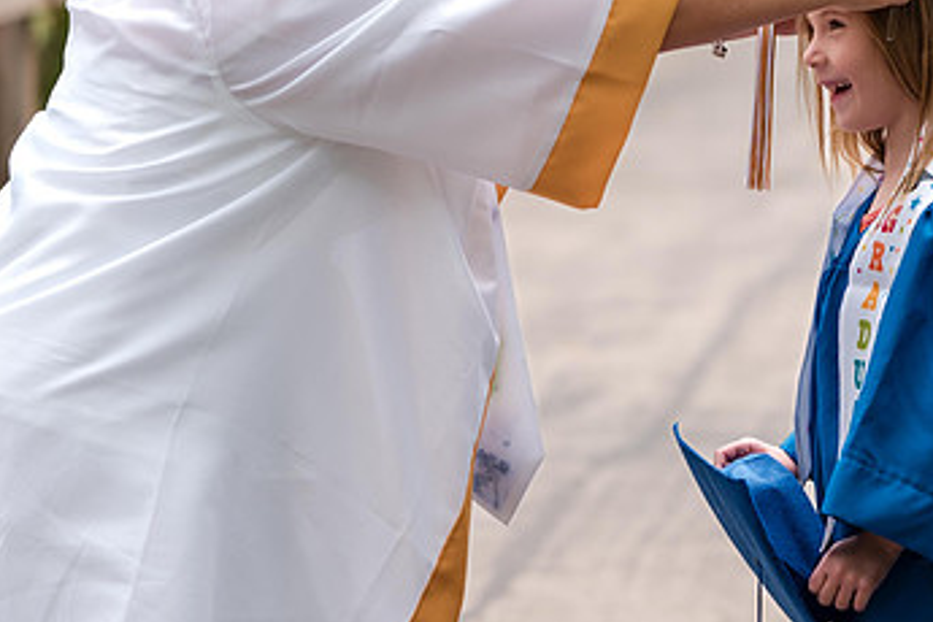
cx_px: 789
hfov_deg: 9.0
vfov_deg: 6.0
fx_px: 5934
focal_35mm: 229
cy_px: 108
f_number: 1.8
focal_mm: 85
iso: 50
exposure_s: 1/500
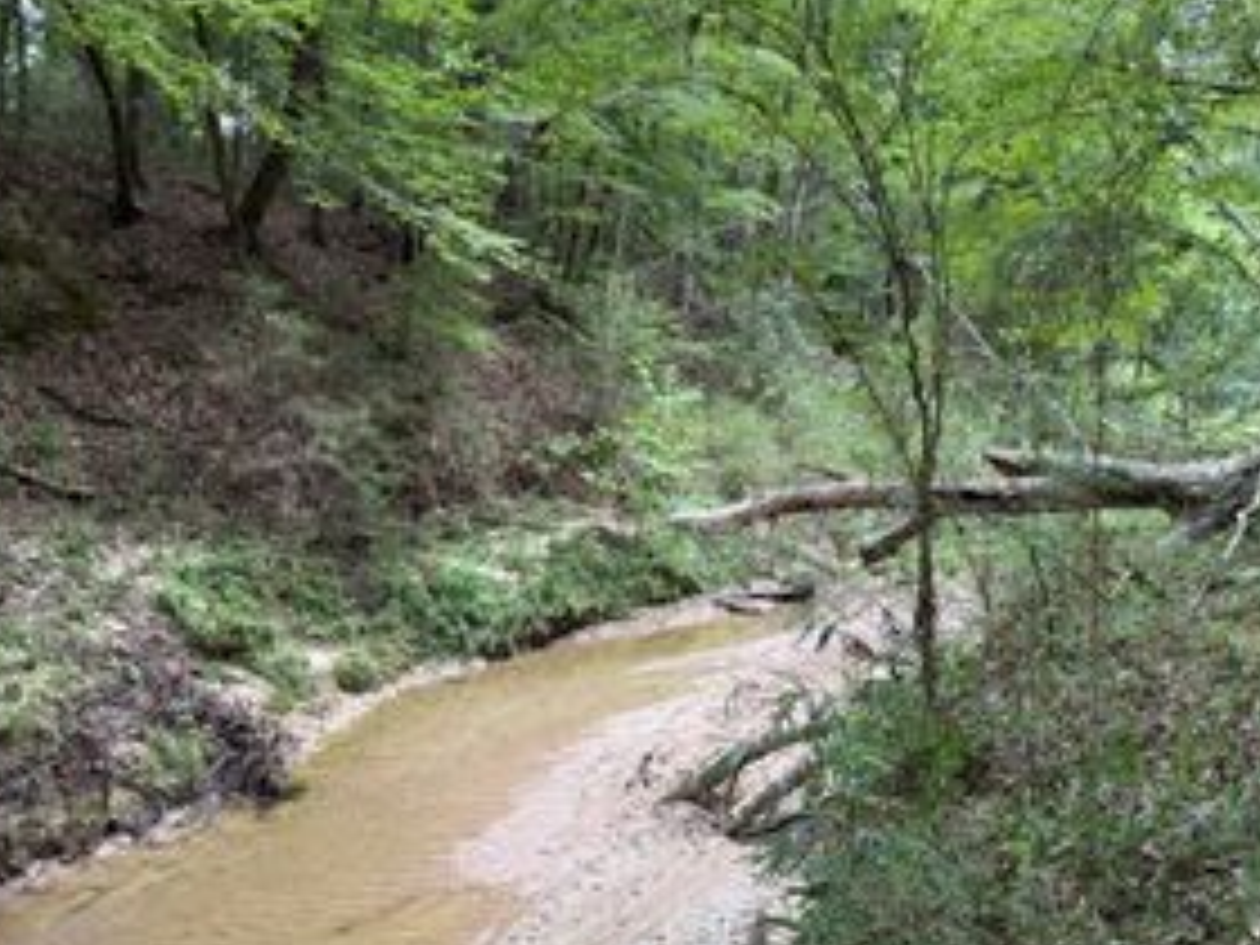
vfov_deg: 38.6
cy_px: 430
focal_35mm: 37
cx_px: 758
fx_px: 1347
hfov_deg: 49.8
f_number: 1.78
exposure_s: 1/121
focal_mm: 6.76
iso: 160
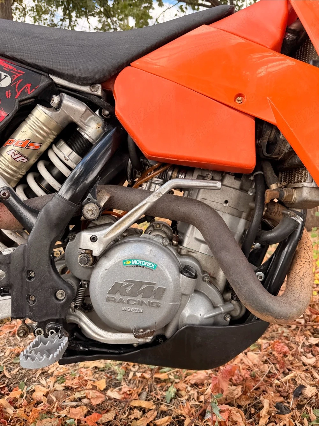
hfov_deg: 56.8
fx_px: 295
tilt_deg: -9.9
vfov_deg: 71.6
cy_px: 213
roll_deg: -1.3
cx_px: 160
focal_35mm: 24
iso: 80
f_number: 1.78
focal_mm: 6.76
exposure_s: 1/481
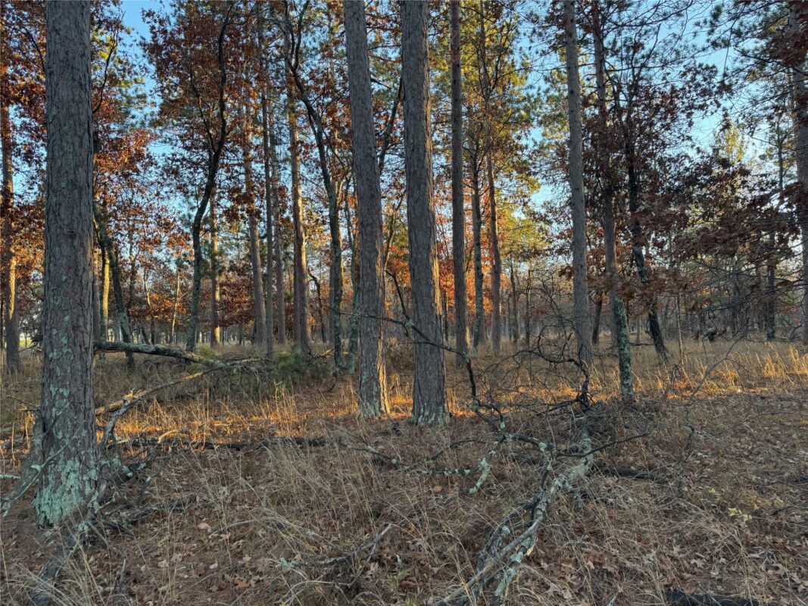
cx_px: 404
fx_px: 560
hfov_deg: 71.6
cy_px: 303
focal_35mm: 24
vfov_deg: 56.8
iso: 100
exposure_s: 1/121
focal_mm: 6.76
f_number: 1.78
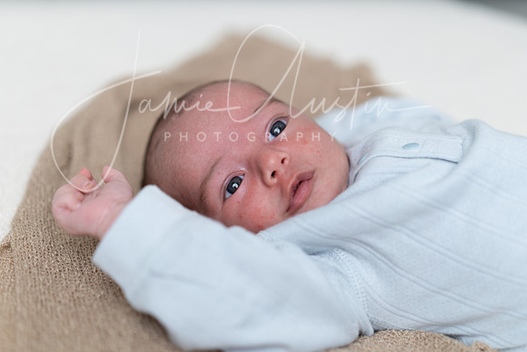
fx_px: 805
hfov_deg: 36.2
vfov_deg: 24.6
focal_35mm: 55
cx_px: 264
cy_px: 176
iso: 50
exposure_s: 1/200
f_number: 2
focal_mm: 55
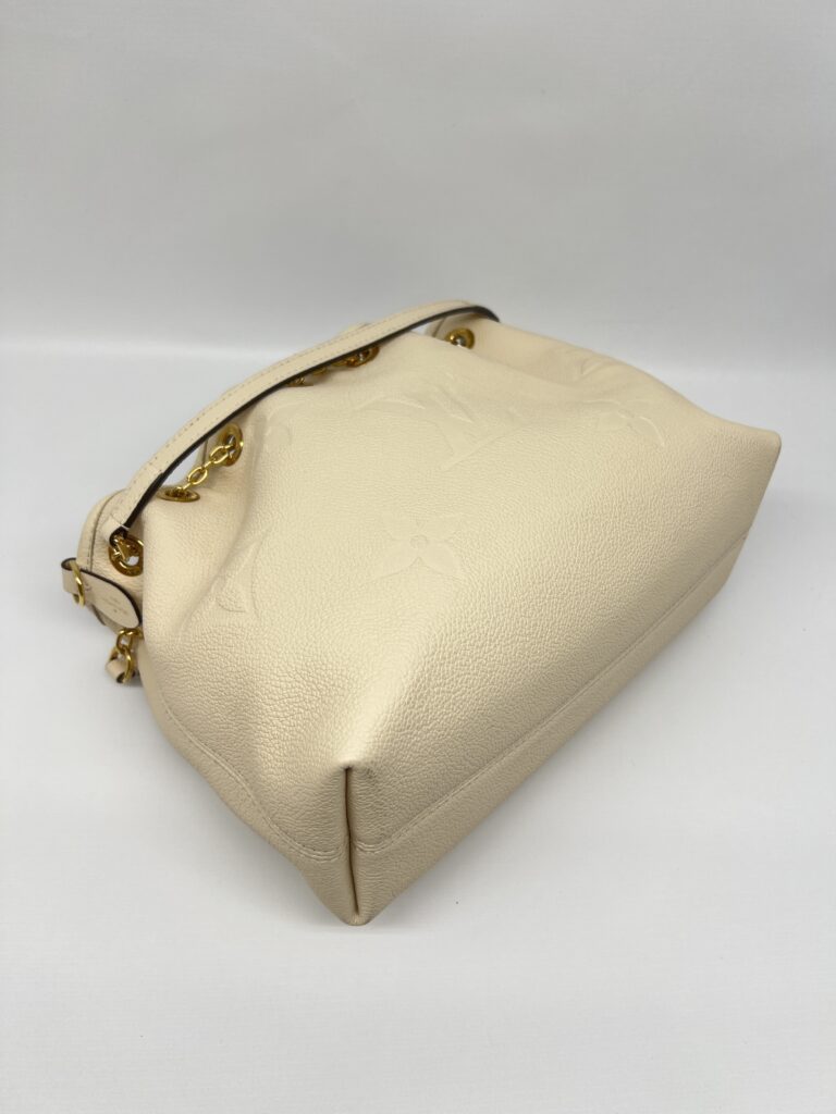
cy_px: 557
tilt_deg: -48.8
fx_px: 837
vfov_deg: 67.3
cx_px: 418
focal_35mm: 26
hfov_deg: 53.1
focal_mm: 5.7
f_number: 1.5
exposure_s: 1/147
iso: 32
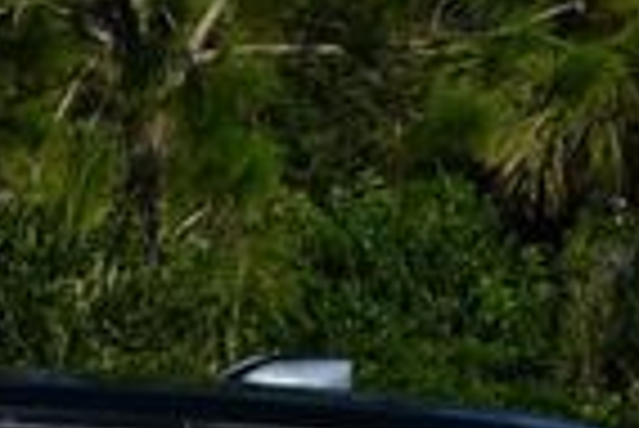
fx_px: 3838
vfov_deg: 6.3
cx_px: -405
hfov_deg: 9.2
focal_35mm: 216
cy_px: 581
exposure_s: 1/400
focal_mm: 24
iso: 100
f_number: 10
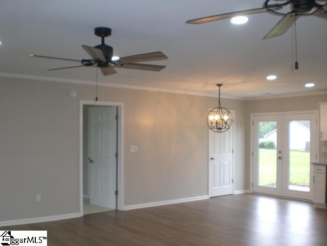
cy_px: 123
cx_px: 164
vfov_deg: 37.7
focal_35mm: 38
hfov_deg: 49.0
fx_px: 359
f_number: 3.1
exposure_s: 1/80
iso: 200
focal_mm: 6.3
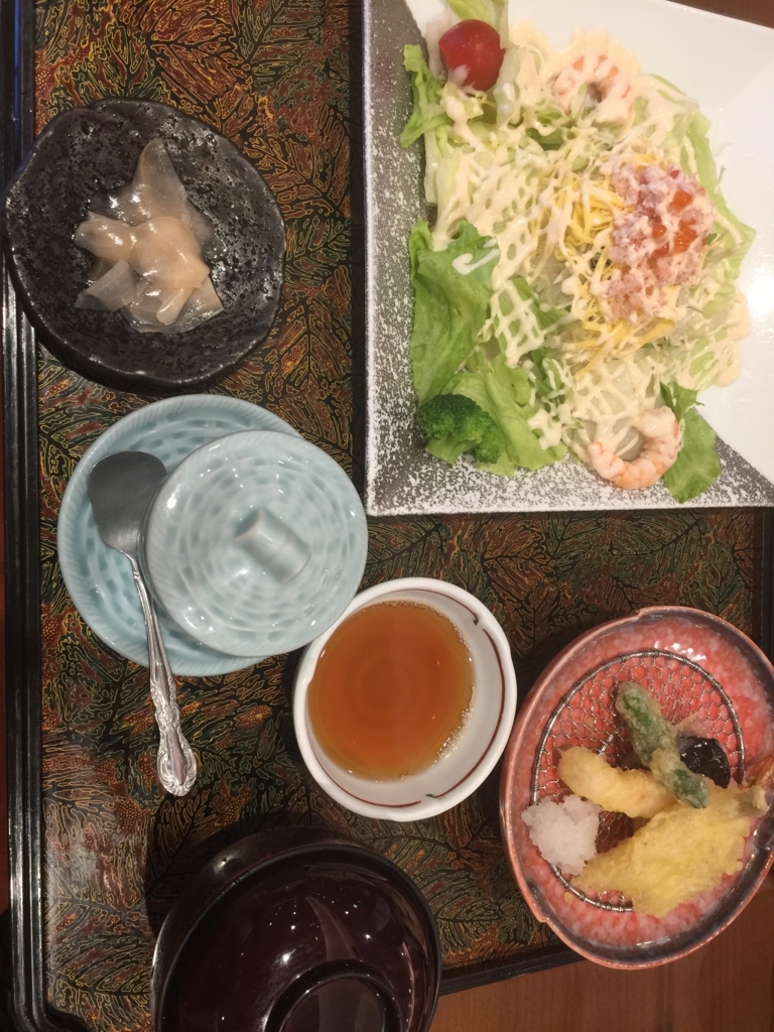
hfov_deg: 48.2
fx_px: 865
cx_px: 387
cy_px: 516
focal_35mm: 29
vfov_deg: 61.7
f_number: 2.2
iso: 40
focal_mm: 4.15
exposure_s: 1/15
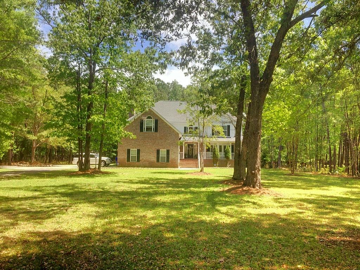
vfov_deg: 48.2
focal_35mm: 29
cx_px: 180
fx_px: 302
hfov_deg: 61.7
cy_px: 135
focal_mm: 4.15
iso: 25
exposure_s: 1/674
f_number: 2.2
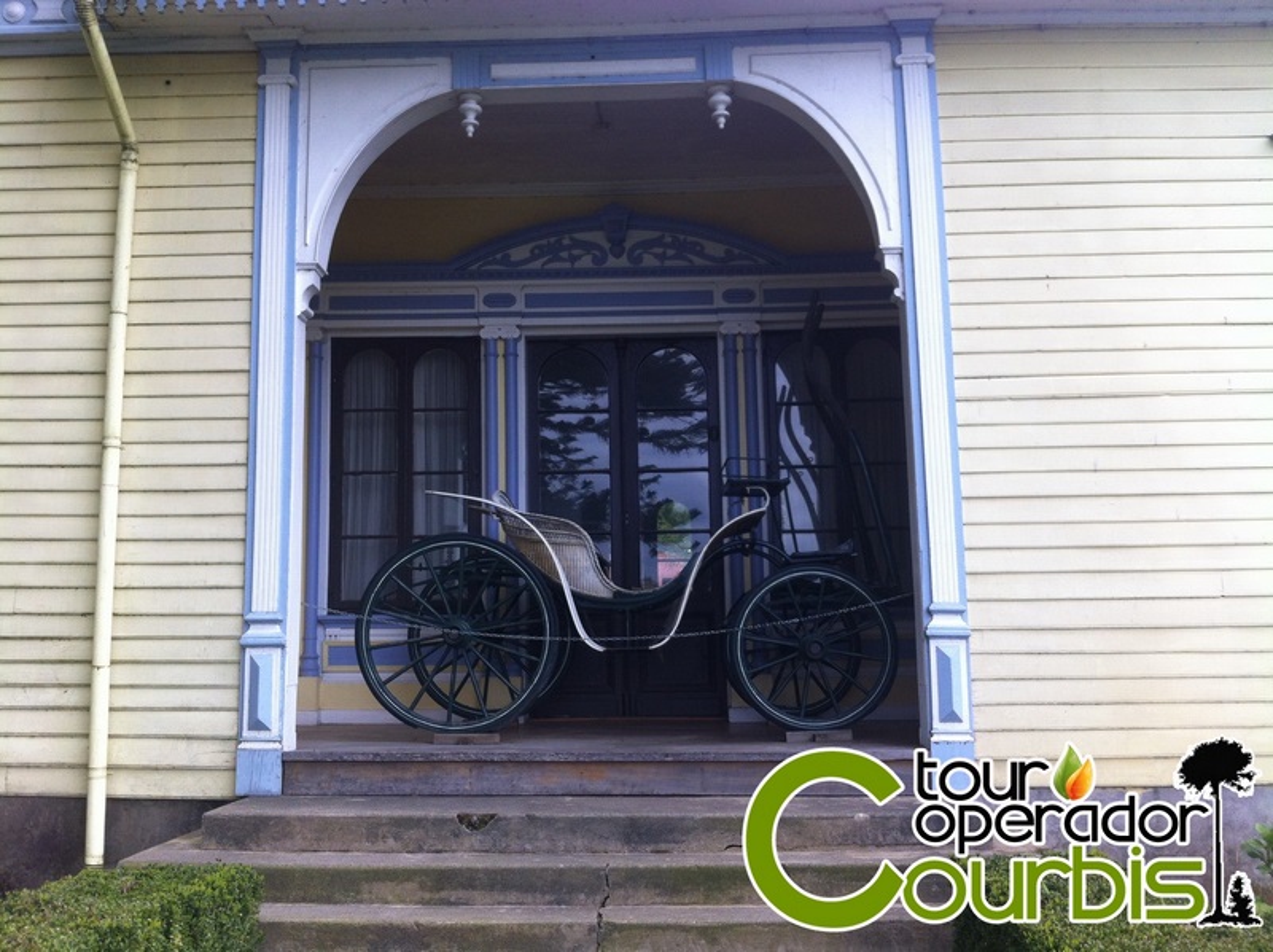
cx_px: 636
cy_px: 476
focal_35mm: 35
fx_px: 1286
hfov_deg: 52.7
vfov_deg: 40.6
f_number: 2.8
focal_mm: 3.85
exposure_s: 1/402
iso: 80
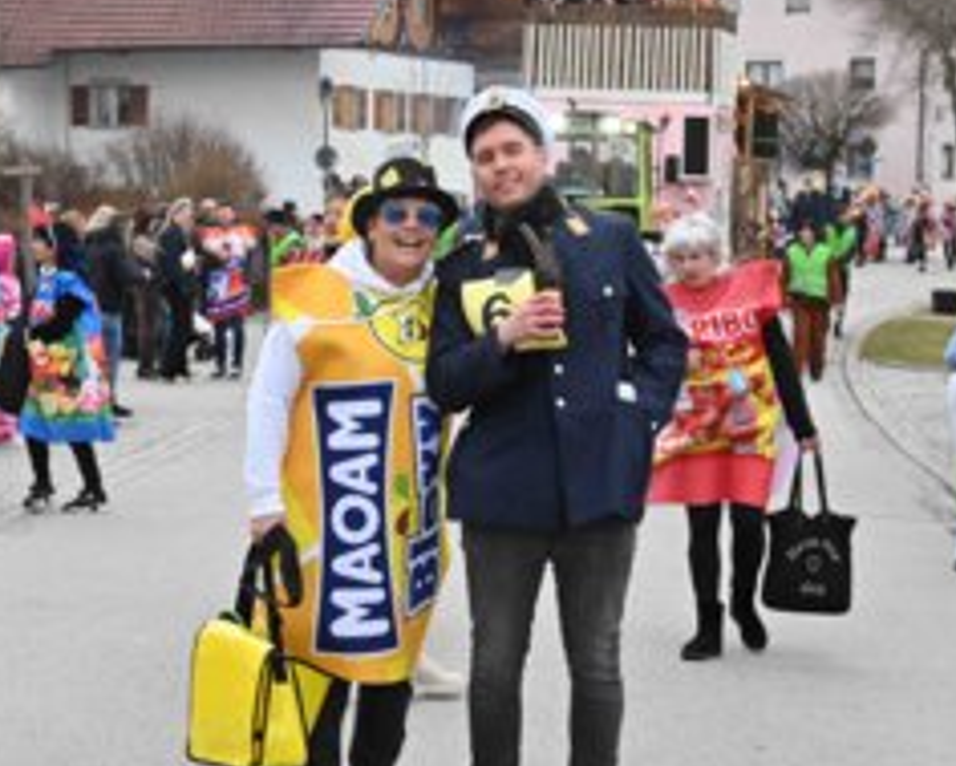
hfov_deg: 19.8
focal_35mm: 97
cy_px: 474
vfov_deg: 15.9
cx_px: 458
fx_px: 2746
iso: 2500
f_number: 8
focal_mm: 61
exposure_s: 1/1000
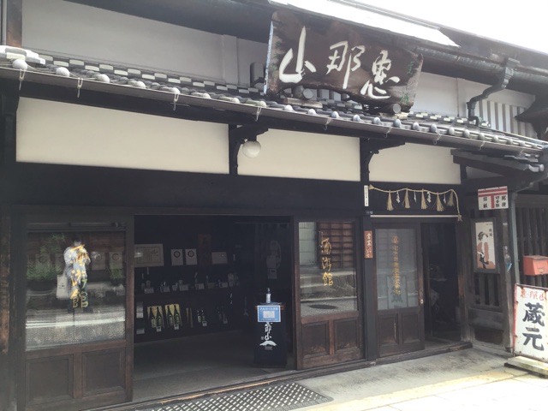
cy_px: 206
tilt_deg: +2.8
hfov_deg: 58.4
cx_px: 274
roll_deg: +2.1
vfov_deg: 45.4
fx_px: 491
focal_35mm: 31
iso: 32
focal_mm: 3.3
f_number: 2.4
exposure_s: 1/120
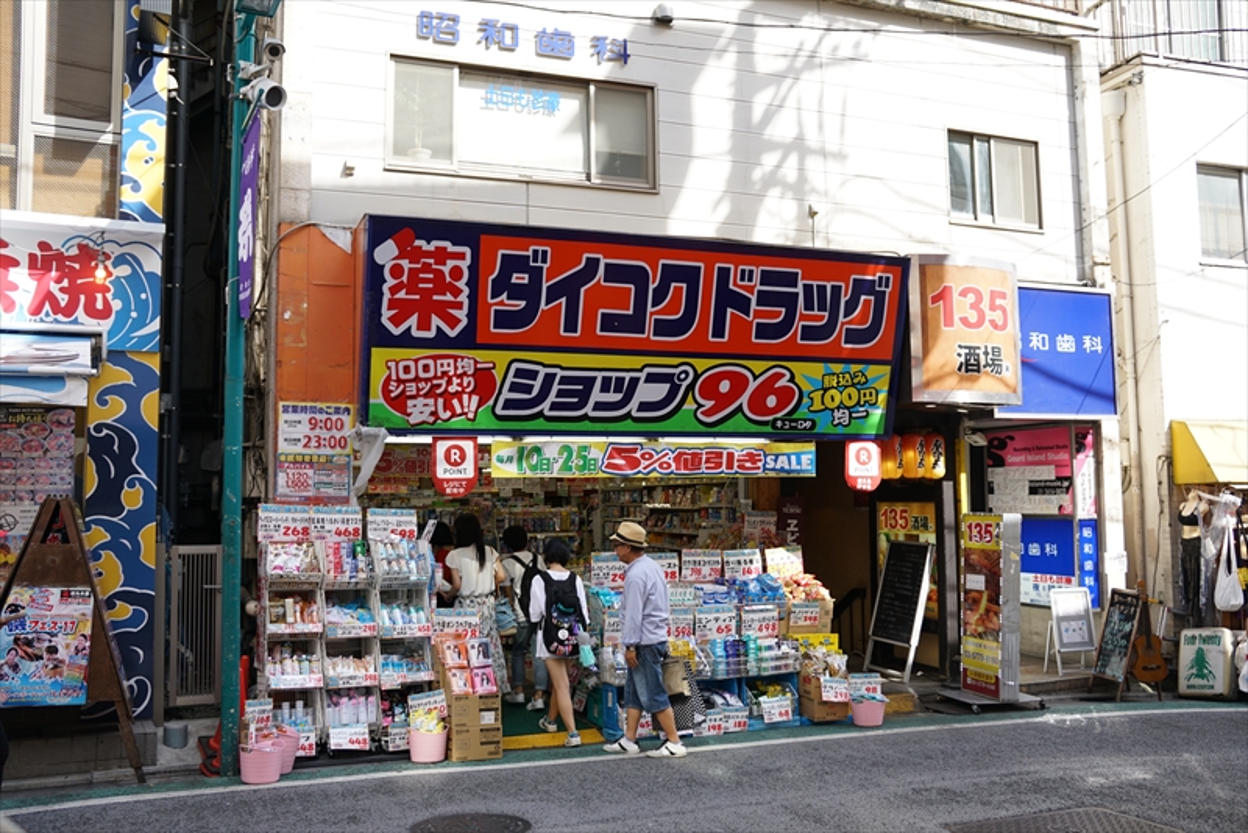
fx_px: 1040
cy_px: 416
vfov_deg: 43.6
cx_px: 624
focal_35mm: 30
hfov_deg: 61.9
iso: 100
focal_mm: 20
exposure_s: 1/250
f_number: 4
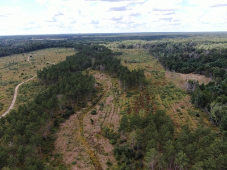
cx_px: 114
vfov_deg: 56.8
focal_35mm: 24
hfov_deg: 71.6
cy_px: 85
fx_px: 157
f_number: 2.8
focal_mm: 4.39
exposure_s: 1/640
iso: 110
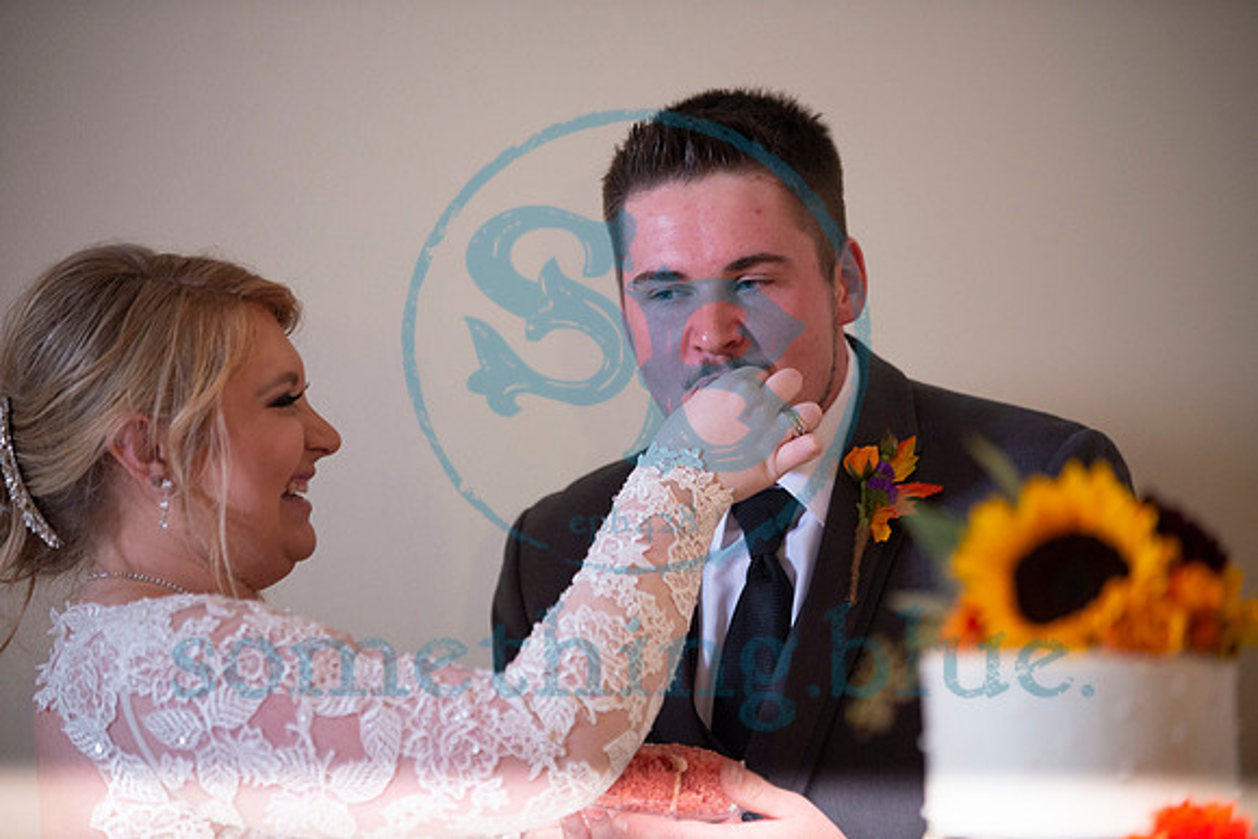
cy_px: 420
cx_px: 629
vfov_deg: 8.9
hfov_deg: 13.2
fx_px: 5417
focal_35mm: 155
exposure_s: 1/160
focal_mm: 155
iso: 1600
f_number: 2.8
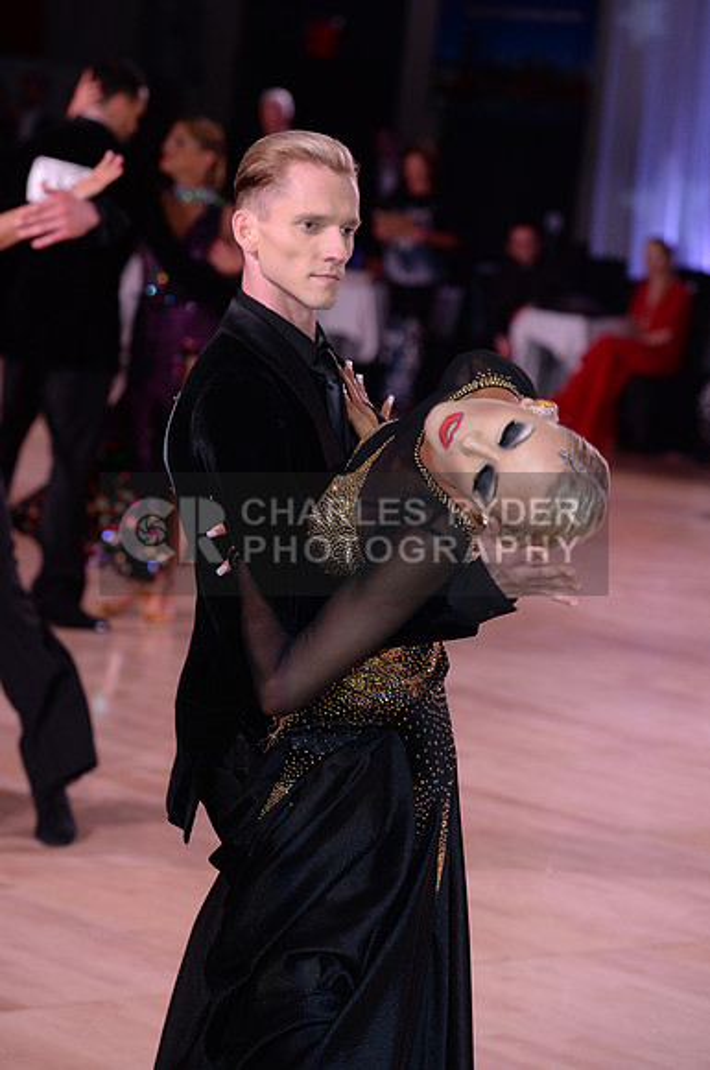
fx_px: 4005
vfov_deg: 15.2
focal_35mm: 135
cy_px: 535
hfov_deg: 10.1
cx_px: 355
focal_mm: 135
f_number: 5.6
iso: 2000
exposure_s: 1/250
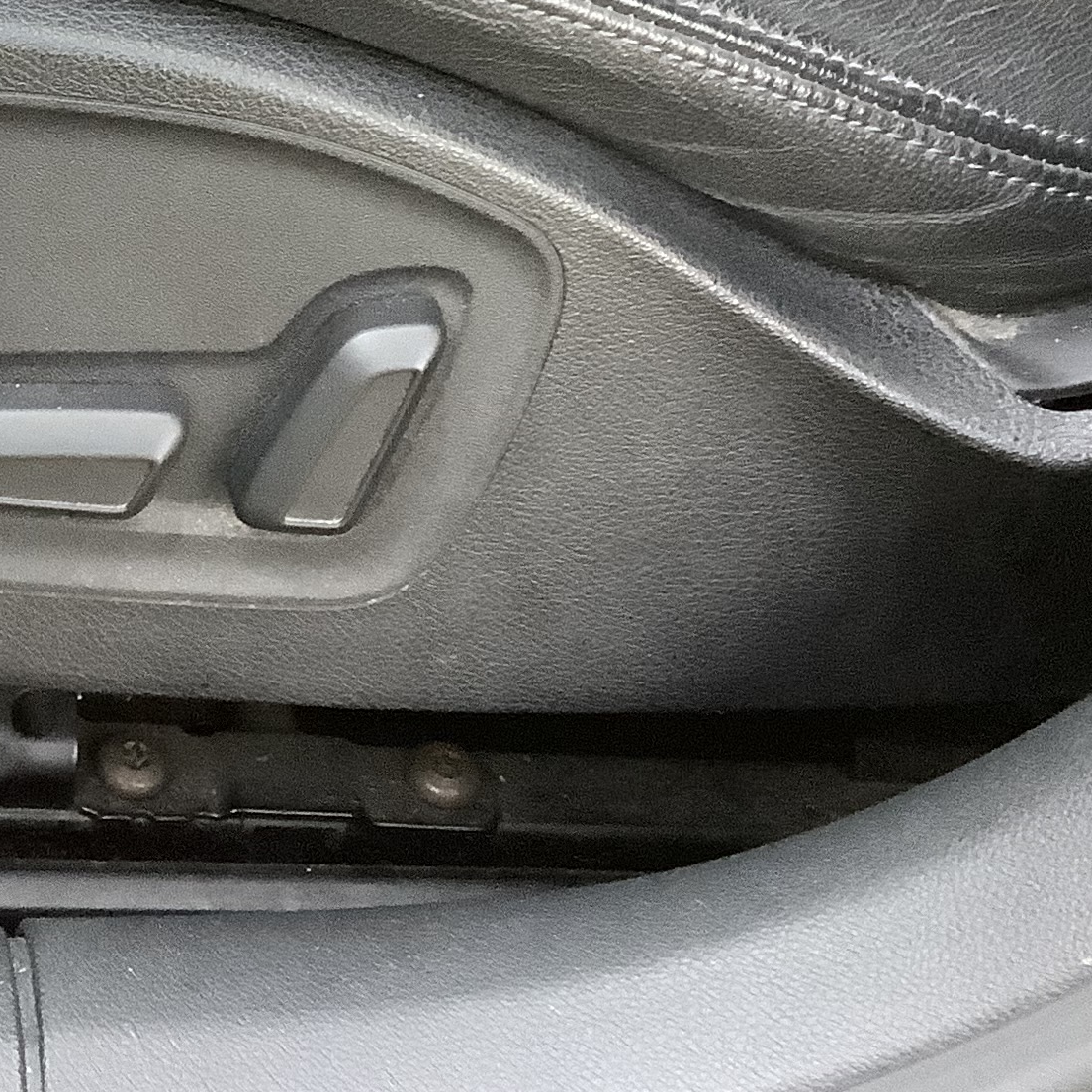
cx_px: 121
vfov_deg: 20.9
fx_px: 2891
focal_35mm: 81
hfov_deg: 21.0
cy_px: 95
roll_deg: -4.4
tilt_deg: -37.6
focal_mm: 3.3
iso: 500
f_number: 2.4
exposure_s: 1/25
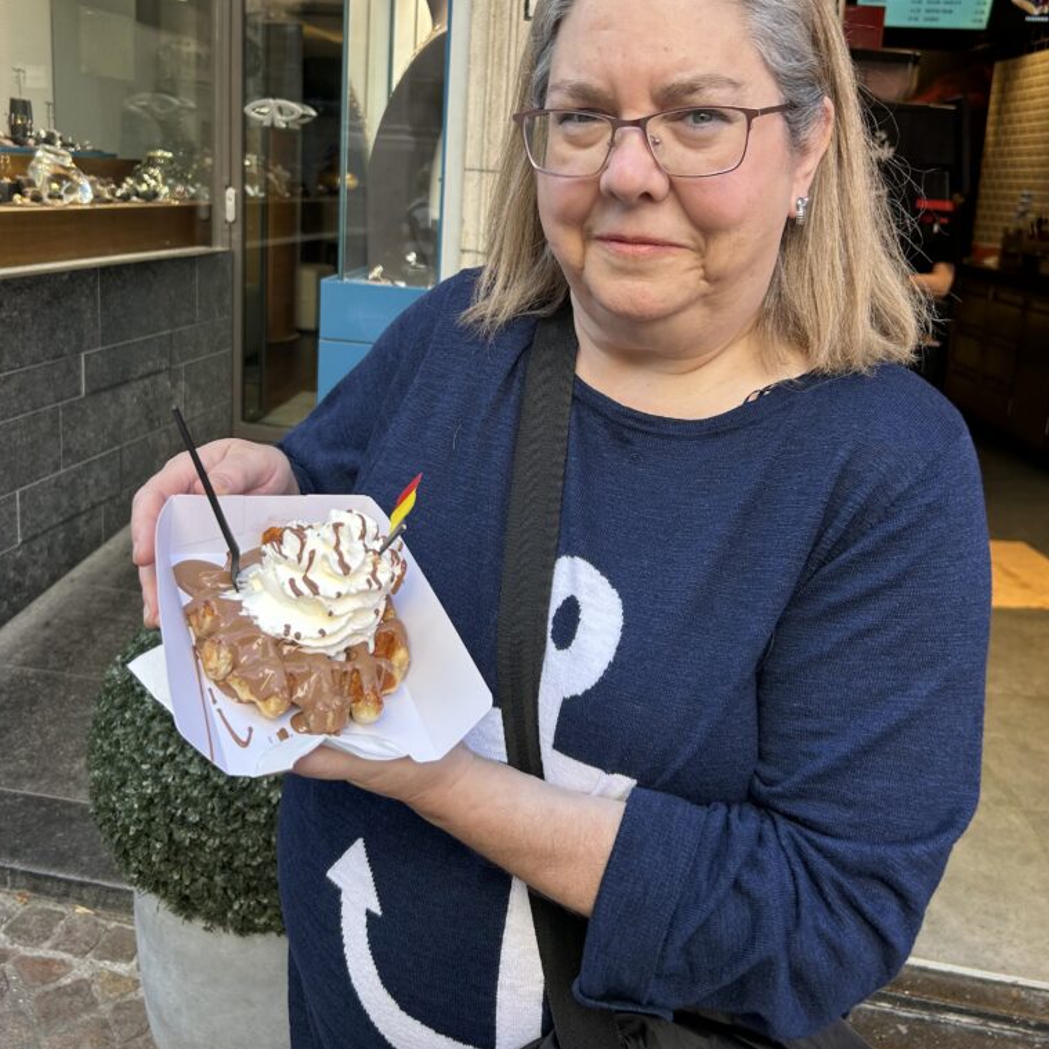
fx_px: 1063
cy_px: 395
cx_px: 520
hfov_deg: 52.5
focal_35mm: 31
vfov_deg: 52.0
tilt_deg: -6.6
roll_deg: -1.3
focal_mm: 5.7
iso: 50
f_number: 1.5
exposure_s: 1/316
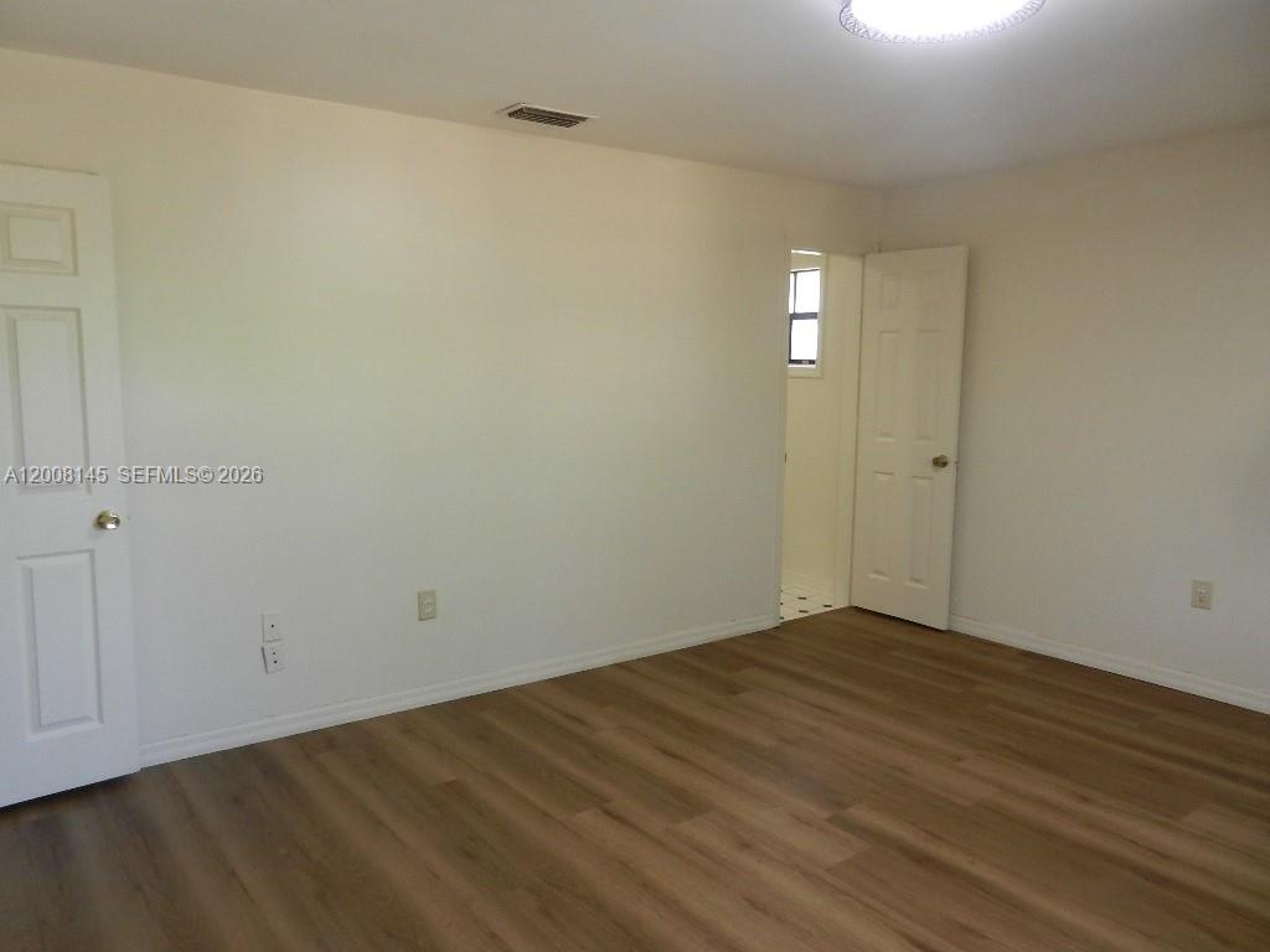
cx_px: 635
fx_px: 917
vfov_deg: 54.9
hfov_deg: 69.4
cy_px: 476
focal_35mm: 25
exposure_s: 1/30
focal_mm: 4.5
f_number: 3.5
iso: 360
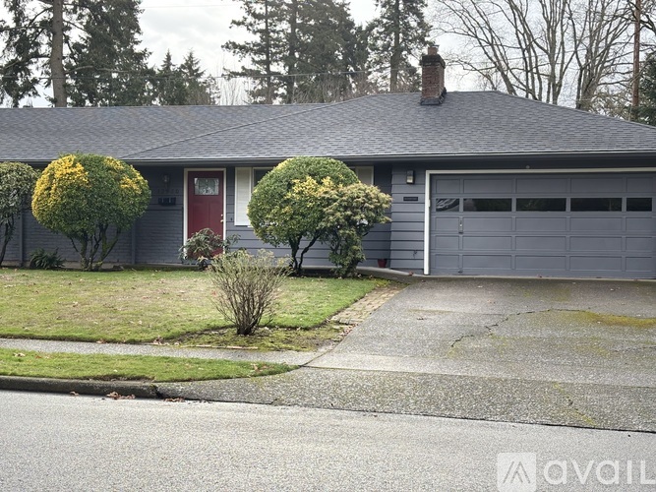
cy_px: 246
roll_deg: -1.1
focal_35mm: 52
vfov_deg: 28.0
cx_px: 328
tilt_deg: -0.5
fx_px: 985
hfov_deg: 36.8
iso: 32
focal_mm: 5.96
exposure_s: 1/486
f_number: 1.6
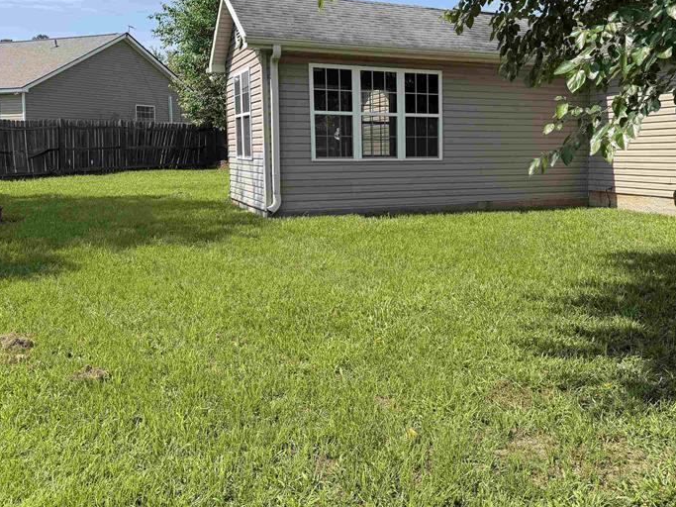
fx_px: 703
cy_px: 206
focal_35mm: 36
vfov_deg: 39.5
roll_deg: -0.2
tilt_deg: -6.0
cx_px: 469
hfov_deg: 50.1
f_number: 1.78
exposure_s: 1/3279
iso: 80
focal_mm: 6.76
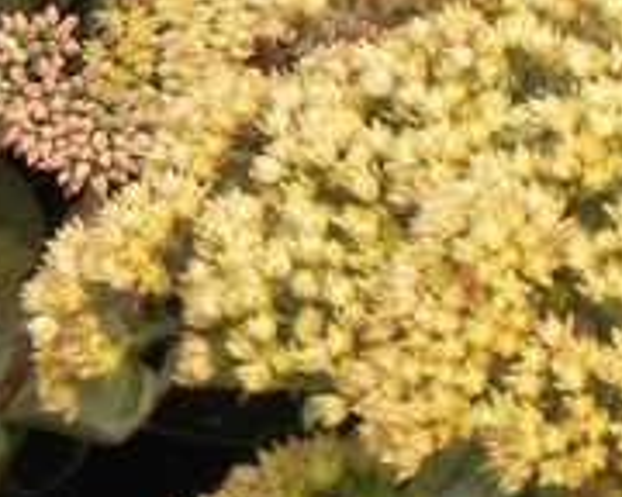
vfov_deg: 1.7
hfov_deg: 2.1
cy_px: -504
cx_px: 14
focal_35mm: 919
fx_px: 16918
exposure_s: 1/400
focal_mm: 37.7
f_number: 5
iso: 160
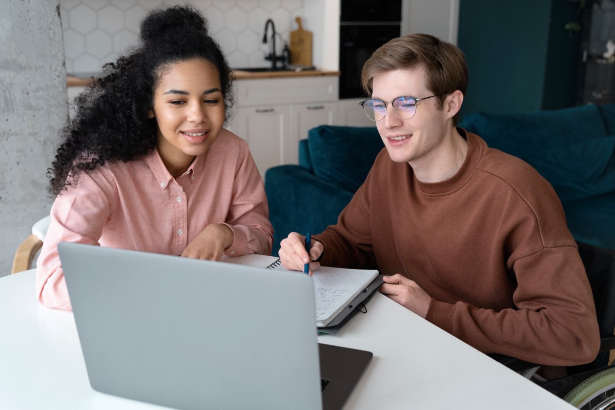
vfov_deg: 33.4
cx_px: 308
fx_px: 683
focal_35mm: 40
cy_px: 205
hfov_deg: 48.5
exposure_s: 1/125
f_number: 4
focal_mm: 40
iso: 1000
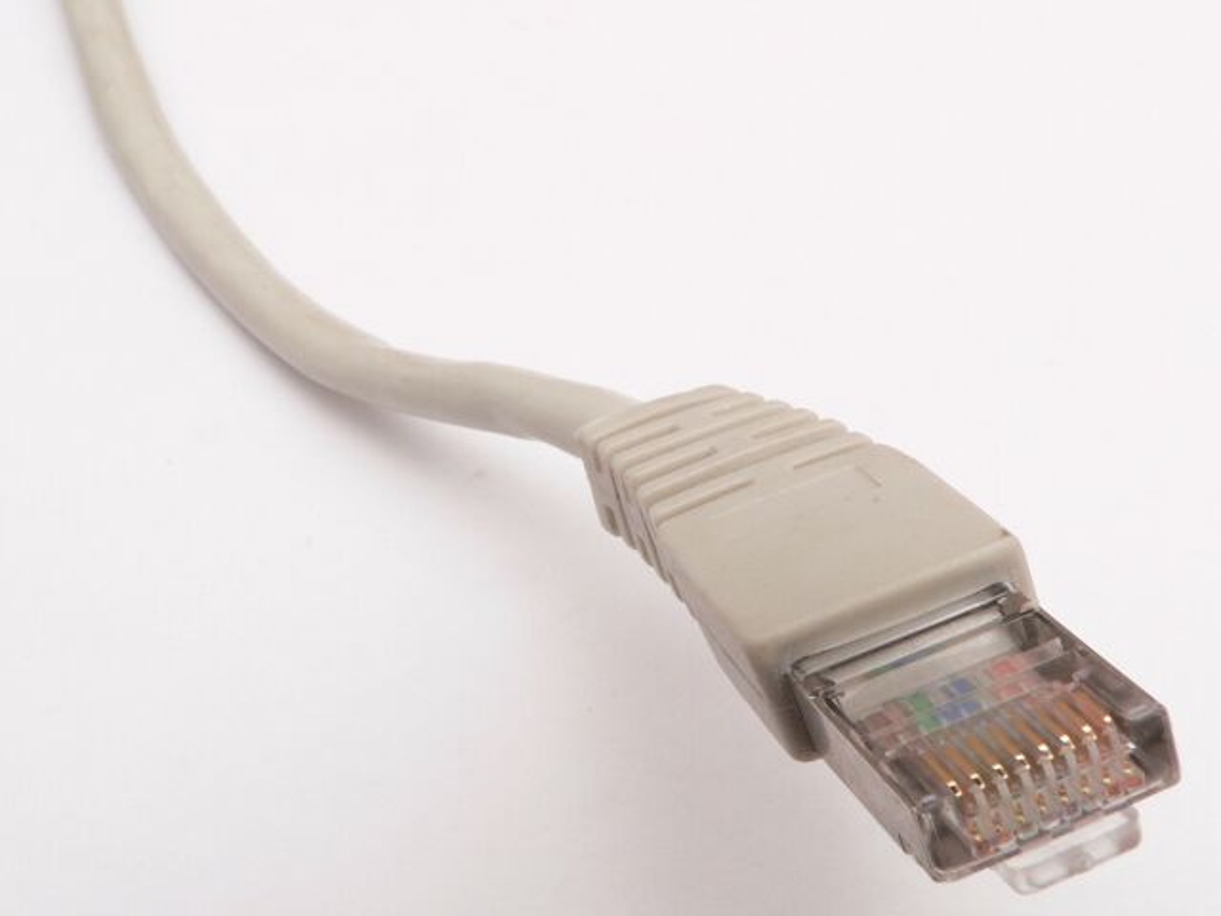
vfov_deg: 39.7
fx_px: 1270
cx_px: 610
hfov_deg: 51.4
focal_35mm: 36
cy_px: 458
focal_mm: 6
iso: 80
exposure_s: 2
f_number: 8
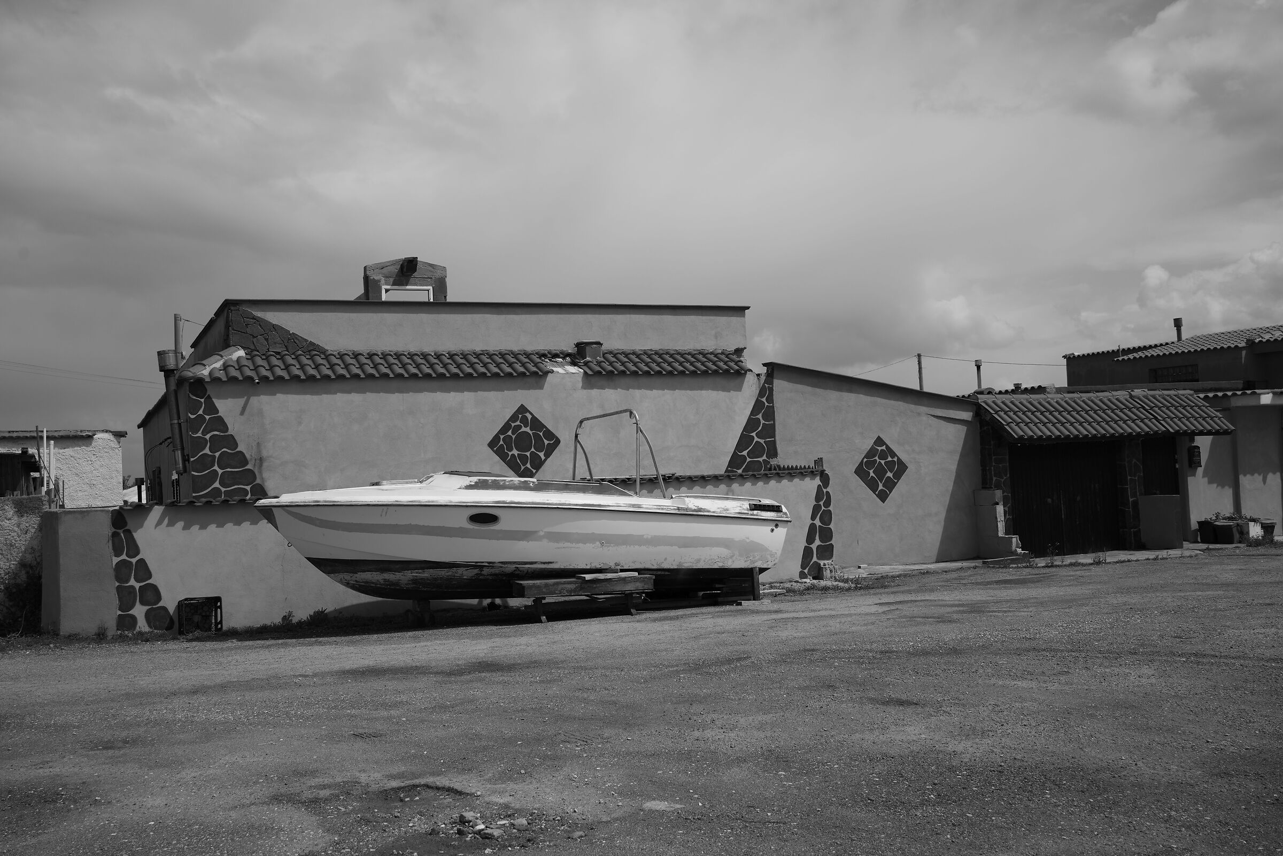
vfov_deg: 37.9
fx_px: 1247
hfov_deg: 54.4
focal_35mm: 35
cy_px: 428
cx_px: 642
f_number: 8
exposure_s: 1/1000
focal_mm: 35
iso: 125
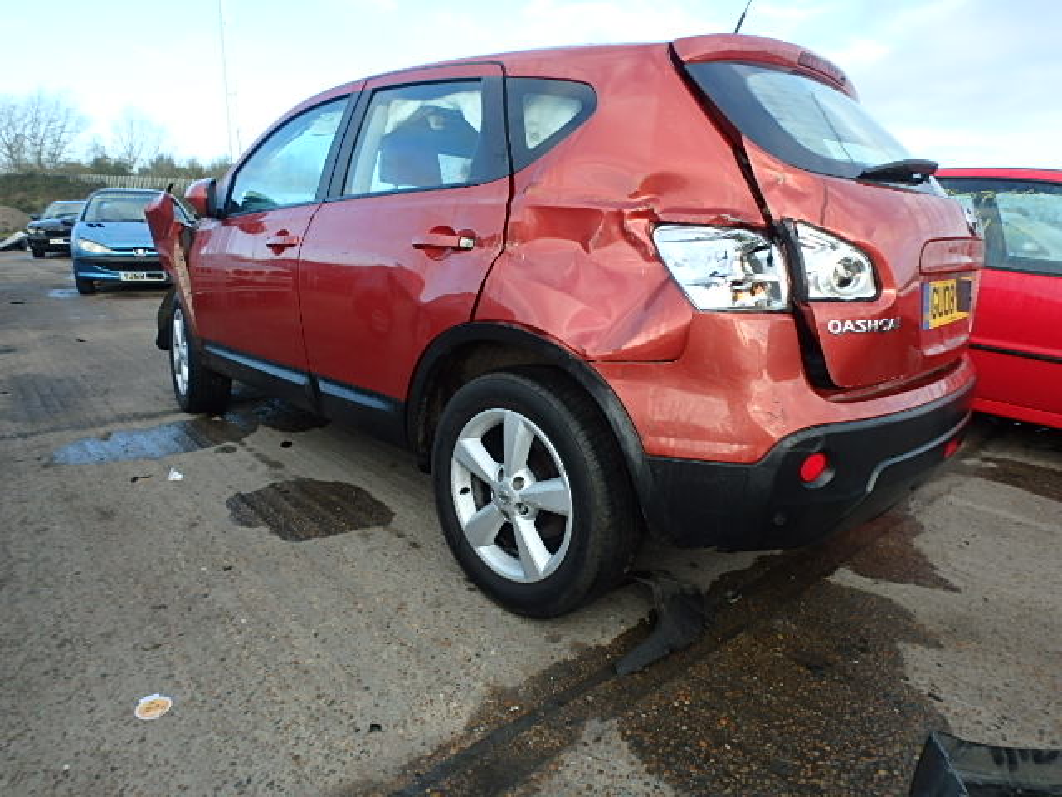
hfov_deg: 79.0
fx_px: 644
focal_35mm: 21
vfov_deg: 63.4
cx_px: 531
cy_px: 398
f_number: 3.5
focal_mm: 3.7
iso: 125
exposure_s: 1/250
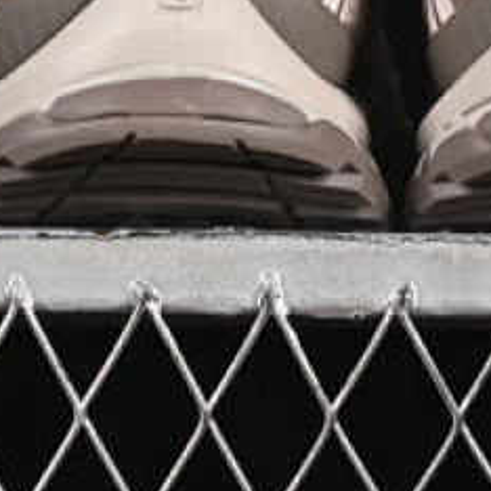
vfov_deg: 5.9
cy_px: -239
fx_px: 4718
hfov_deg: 6.0
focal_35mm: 294
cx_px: 397
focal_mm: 50
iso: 160
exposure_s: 1/60
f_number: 6.3
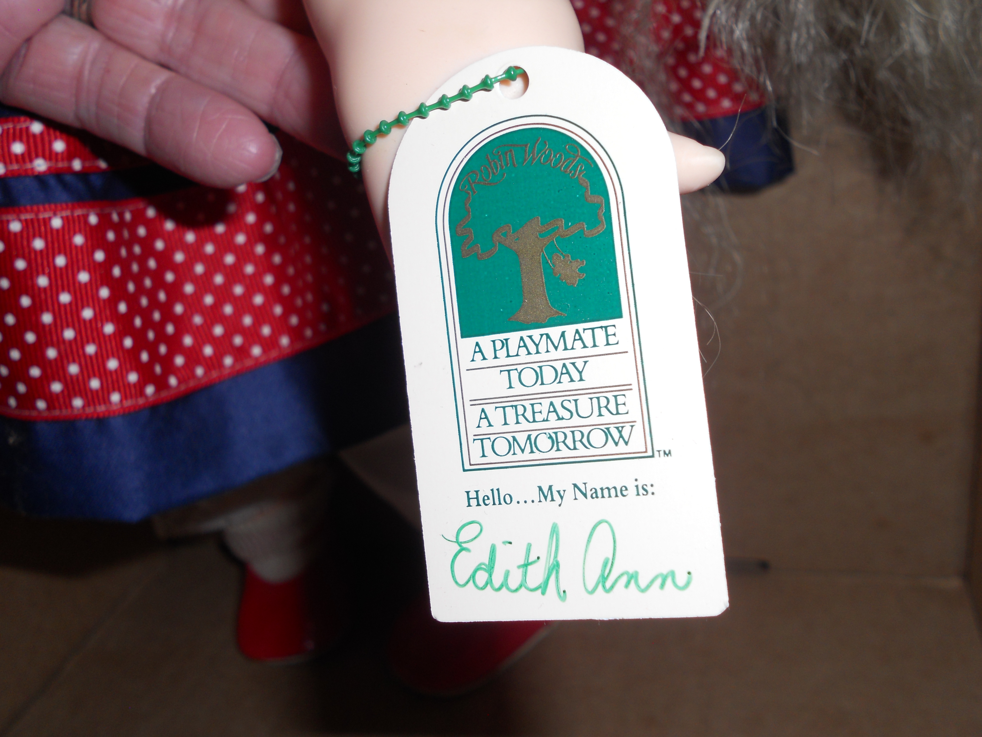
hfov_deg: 56.8
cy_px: 368
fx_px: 908
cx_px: 491
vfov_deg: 44.2
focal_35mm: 32
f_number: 8.8
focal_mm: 5.8
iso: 80
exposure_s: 1/25
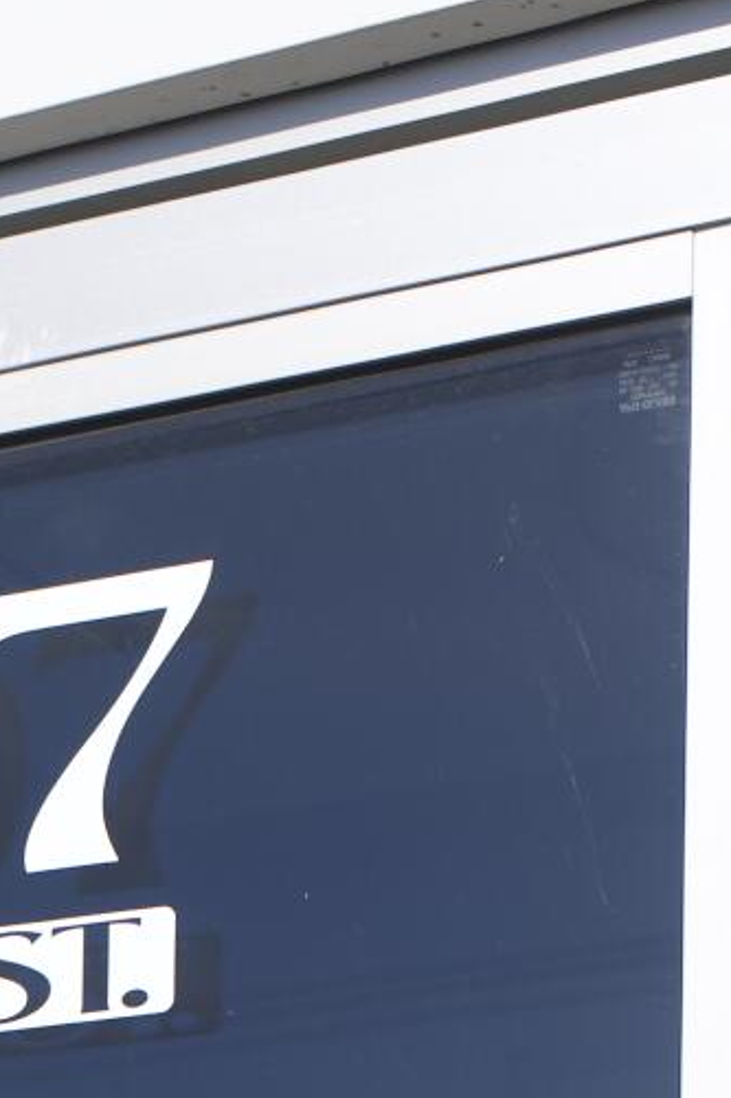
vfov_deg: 13.2
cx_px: -160
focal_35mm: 140
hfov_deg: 9.6
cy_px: 2012
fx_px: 4267
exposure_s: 1/1600
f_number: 5
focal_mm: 35
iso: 110
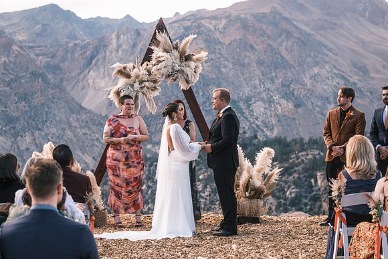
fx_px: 906
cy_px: 130
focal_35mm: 84
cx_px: 194
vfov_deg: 16.3
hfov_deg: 24.2
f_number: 2.8
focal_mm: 56.3
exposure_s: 1/1100
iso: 400
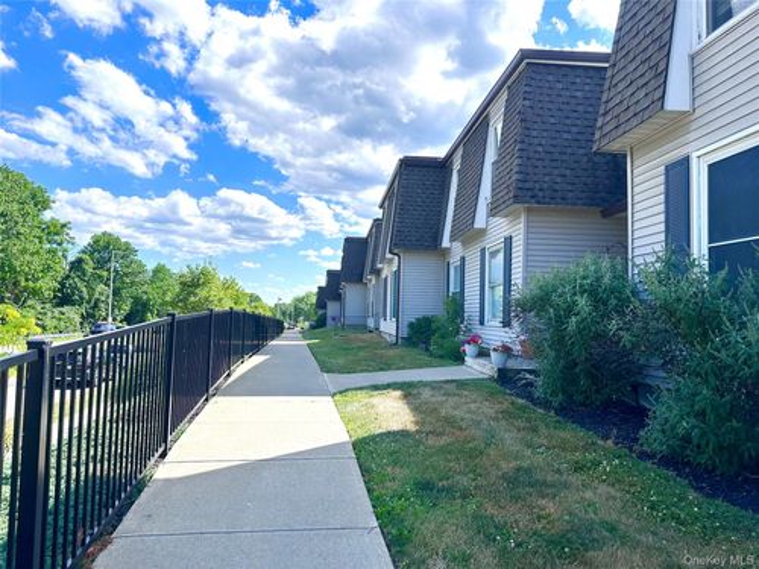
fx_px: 526
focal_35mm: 24
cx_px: 380
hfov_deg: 71.6
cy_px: 284
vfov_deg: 56.8
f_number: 1.78
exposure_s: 1/3717
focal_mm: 6.86
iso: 80
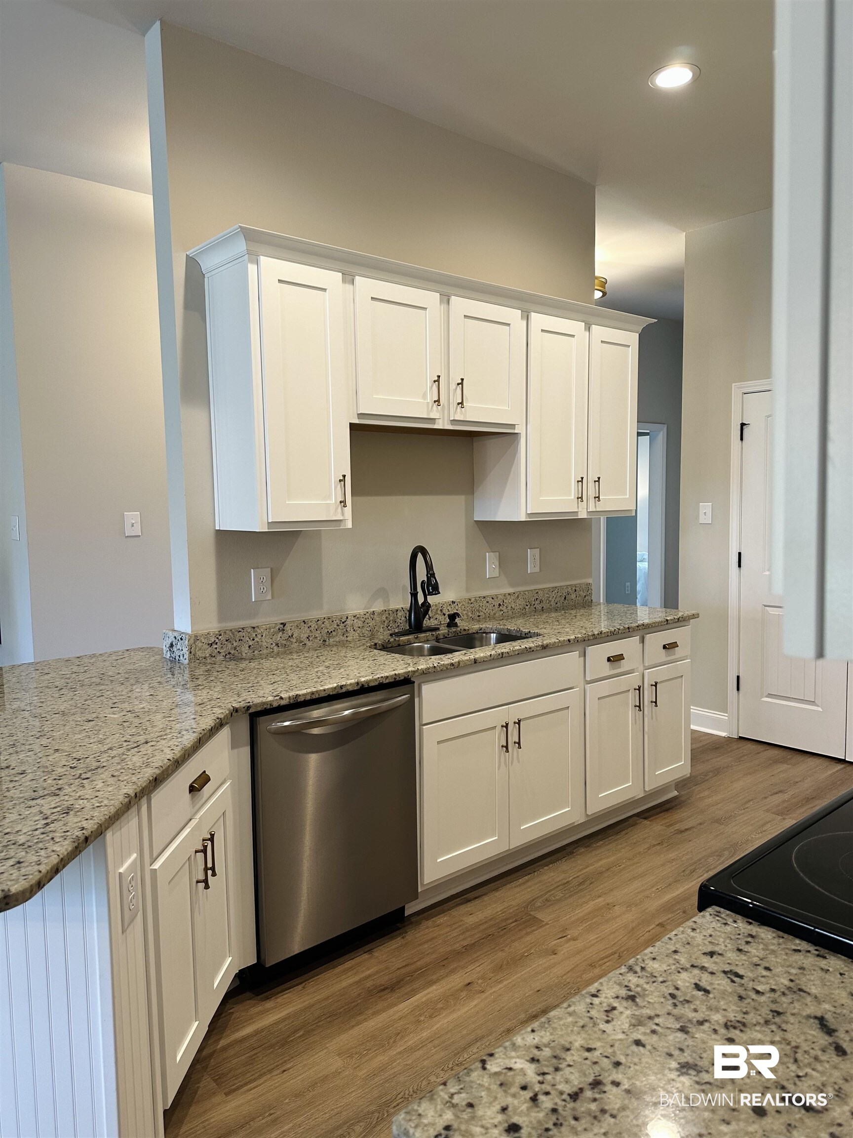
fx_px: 789
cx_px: 426
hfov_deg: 56.8
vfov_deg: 71.6
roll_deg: +0.4
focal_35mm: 24
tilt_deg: -3.2
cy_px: 569
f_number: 1.78
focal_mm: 6.86
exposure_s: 1/60
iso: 125
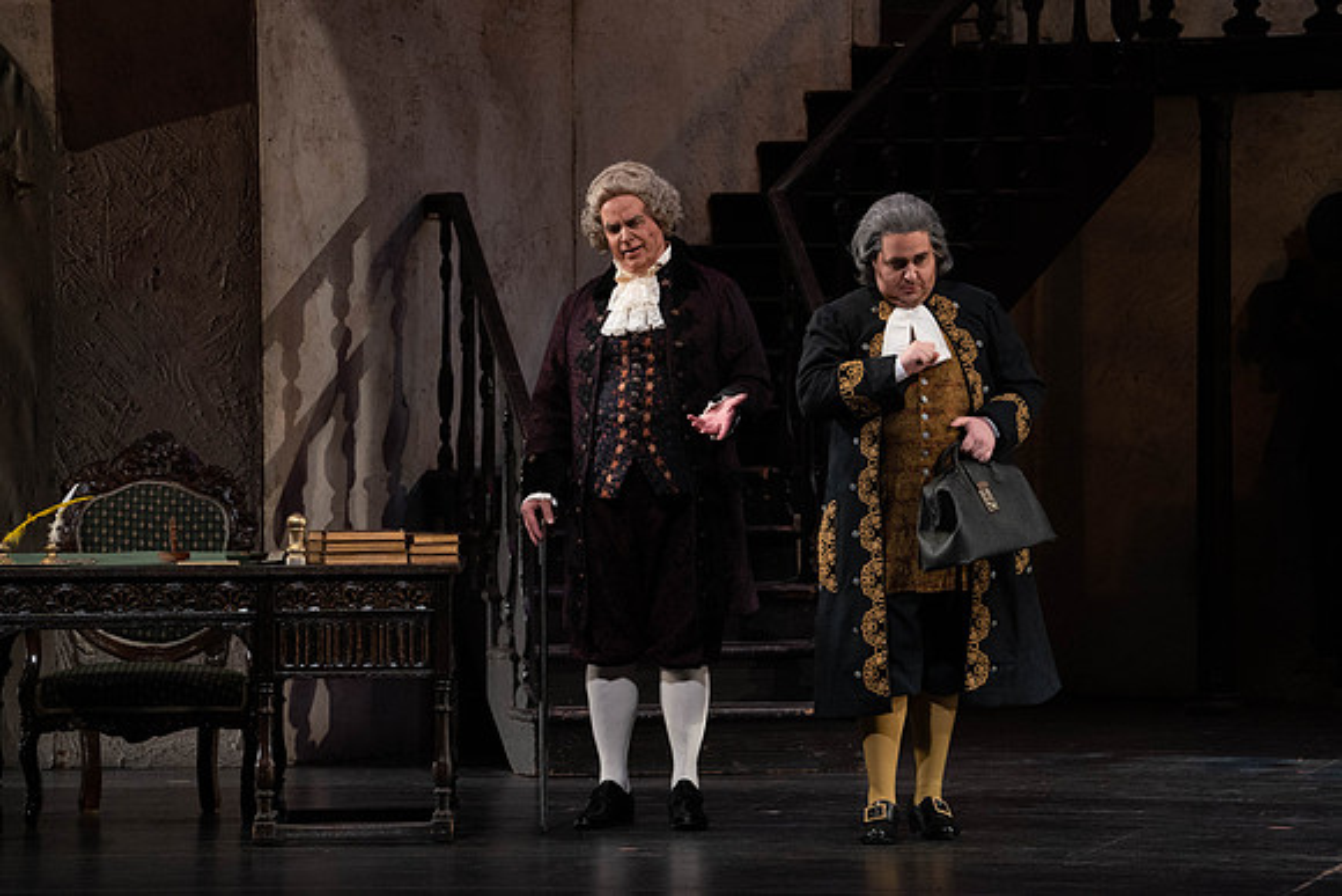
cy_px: 448
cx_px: 671
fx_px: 7345
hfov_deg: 10.4
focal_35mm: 197
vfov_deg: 7.0
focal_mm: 197
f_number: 9
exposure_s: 1/250
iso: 3200
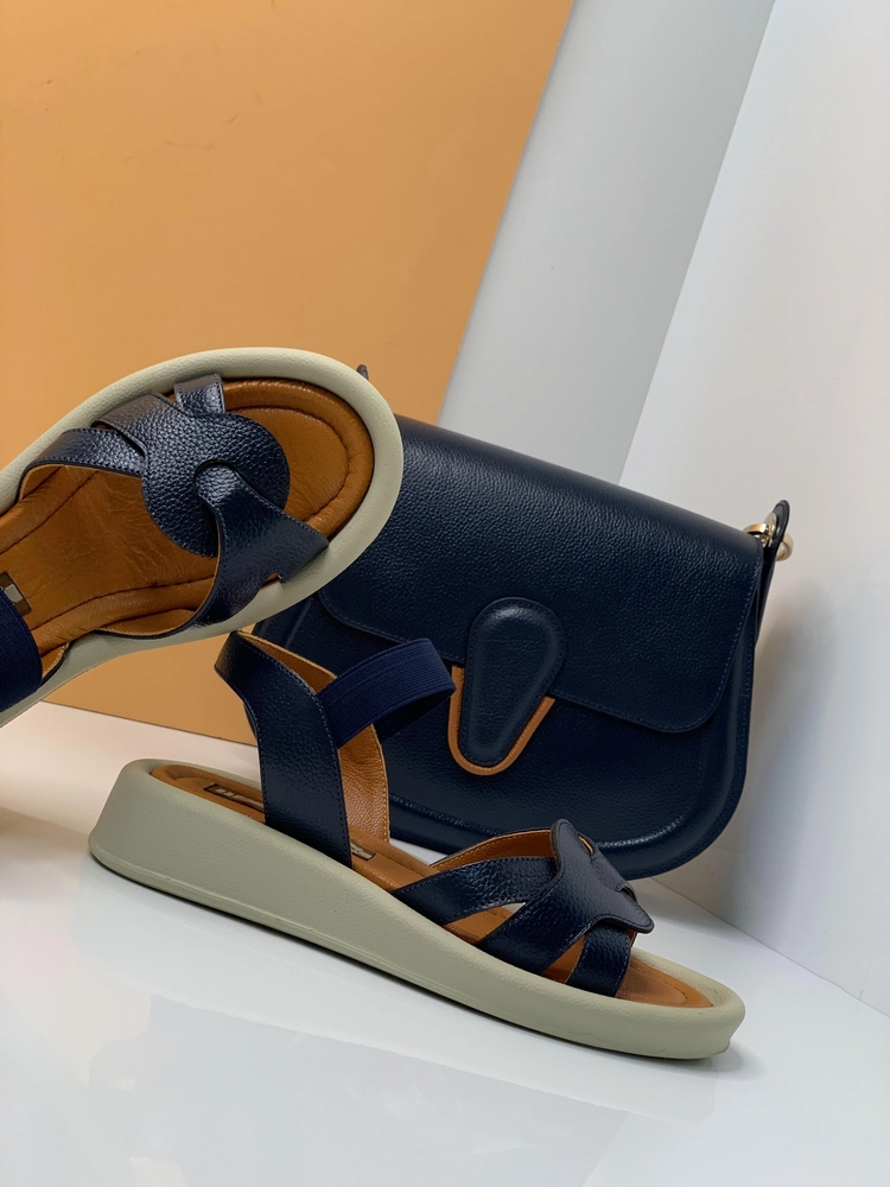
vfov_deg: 36.8
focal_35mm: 52
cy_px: 594
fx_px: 1783
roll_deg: -17.0
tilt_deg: -2.2
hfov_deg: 28.0
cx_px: 445
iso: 32
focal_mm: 6
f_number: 2.4
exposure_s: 1/100
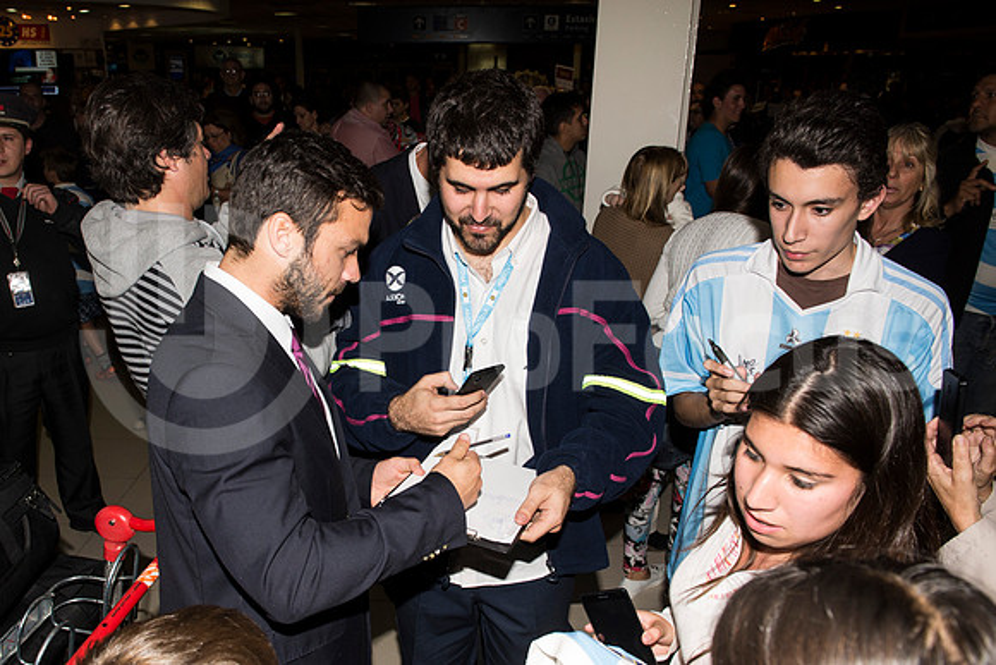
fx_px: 664
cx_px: 498
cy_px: 332
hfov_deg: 73.7
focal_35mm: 24
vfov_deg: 53.2
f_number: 6.3
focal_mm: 24
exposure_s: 1/160
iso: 500
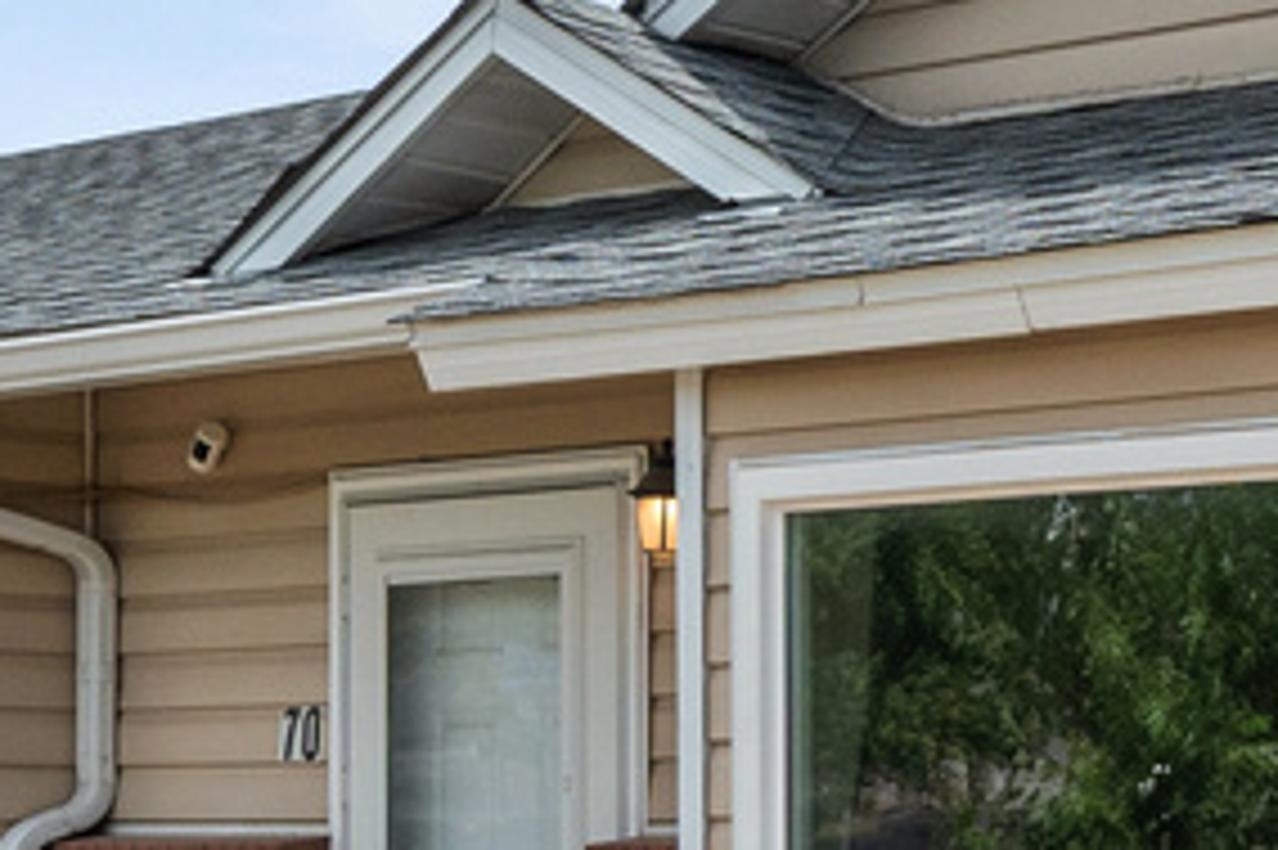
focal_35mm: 108
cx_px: 1966
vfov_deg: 12.5
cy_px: 902
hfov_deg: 17.0
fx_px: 3832
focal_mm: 15
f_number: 7.1
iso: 400
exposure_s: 1/1250
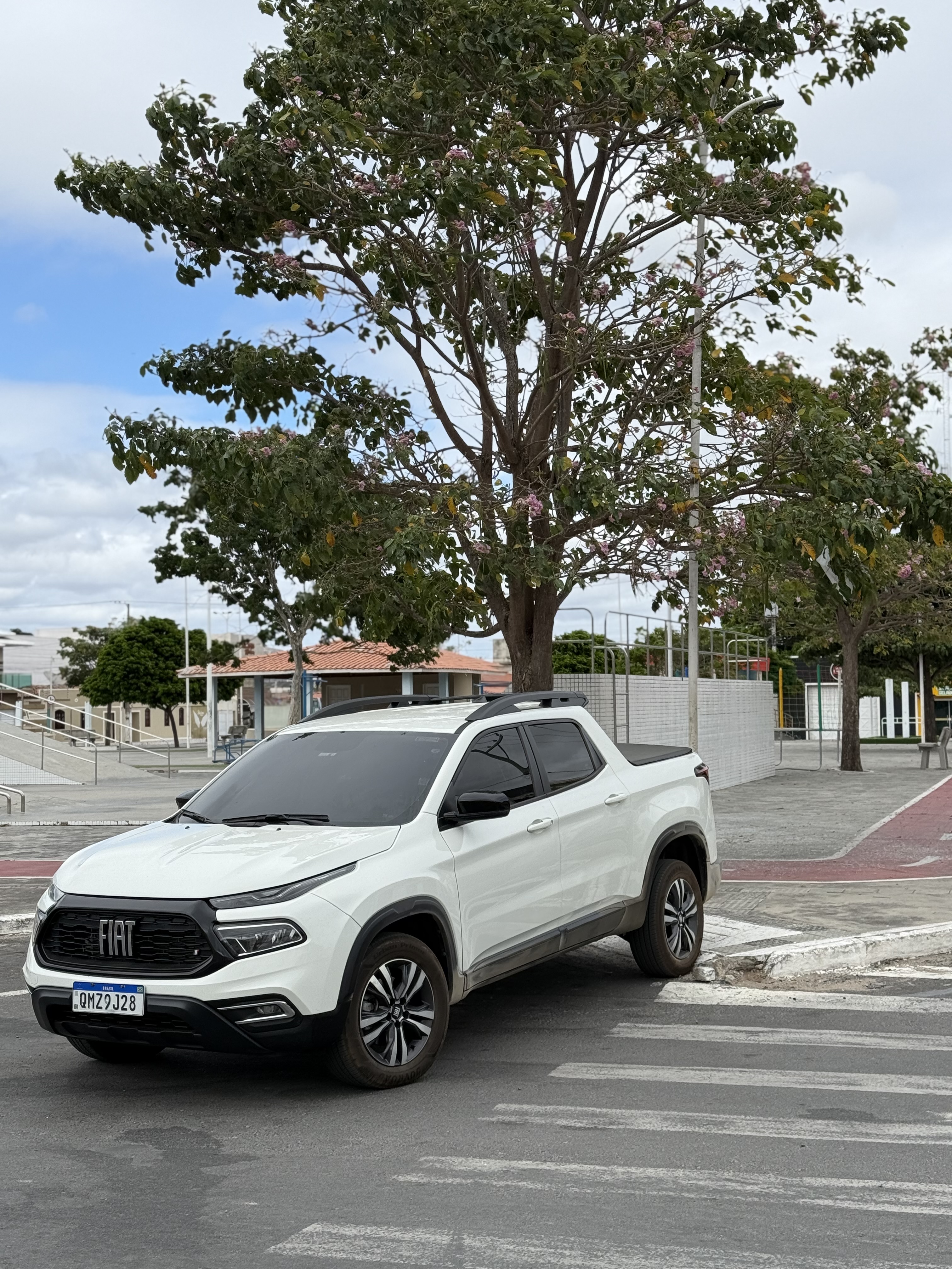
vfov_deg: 39.7
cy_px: 634
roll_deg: +0.2
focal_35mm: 48
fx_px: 1760
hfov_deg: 30.3
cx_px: 476
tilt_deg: +1.8
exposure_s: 1/4098
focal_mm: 6.76
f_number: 1.78
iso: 64
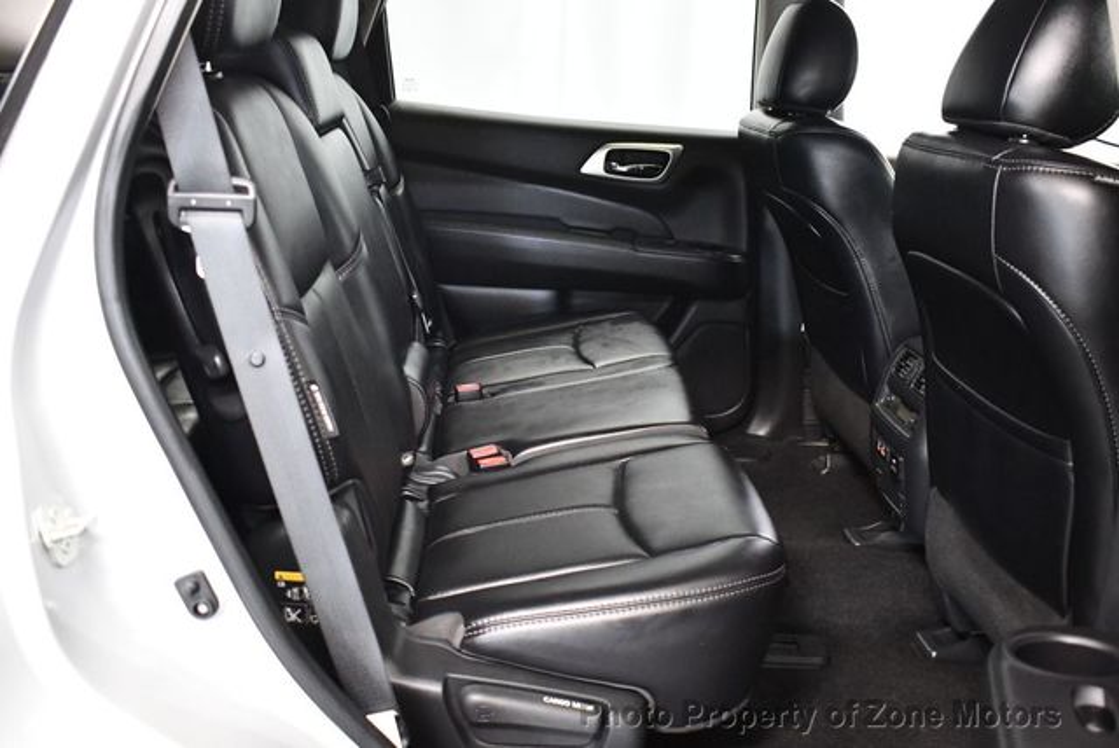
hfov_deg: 53.1
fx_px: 1120
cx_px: 560
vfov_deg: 36.9
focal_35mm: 36
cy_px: 374
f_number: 3.5
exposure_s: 1/60
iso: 4000
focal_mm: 18
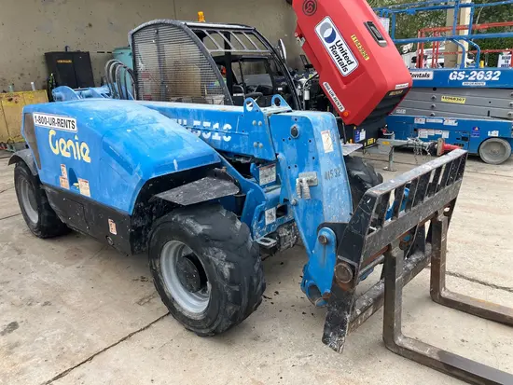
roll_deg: +3.0
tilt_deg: -15.2
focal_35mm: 28
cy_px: 192
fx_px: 415
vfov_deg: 49.8
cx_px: 256
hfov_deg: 63.4
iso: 32
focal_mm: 3.99
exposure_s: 1/506
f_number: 1.8
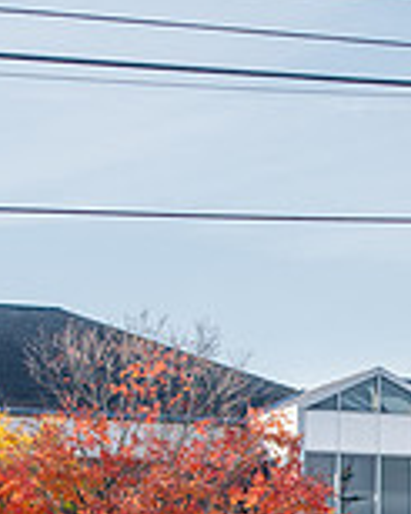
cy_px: 549
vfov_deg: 7.8
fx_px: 3759
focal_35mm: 247
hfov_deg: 6.1
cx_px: 738
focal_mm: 70
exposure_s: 1/320
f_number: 5.6
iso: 125
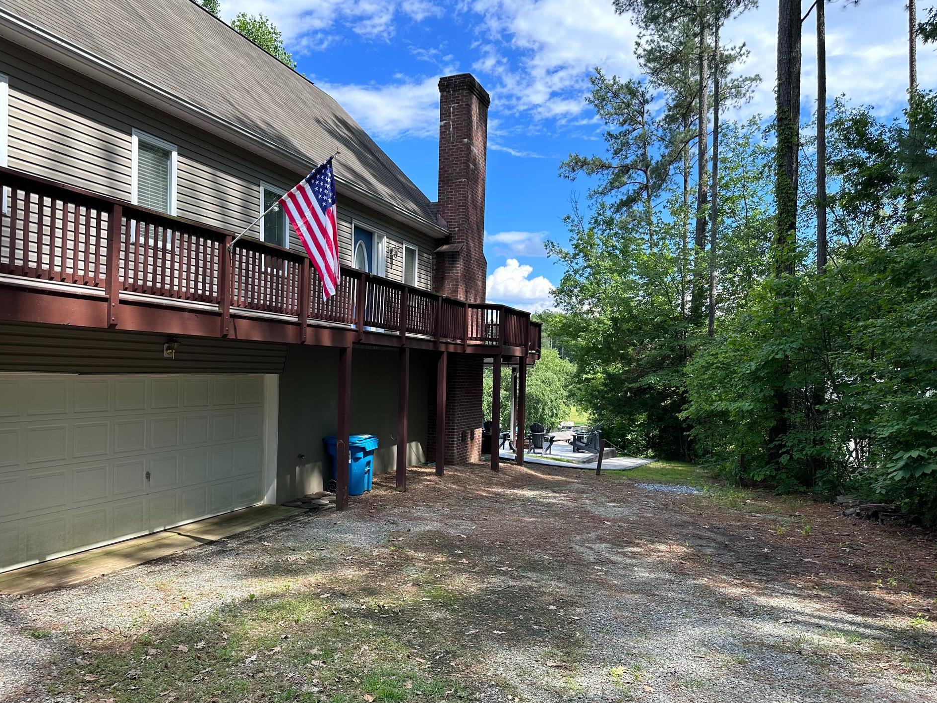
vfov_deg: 53.0
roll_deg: -0.3
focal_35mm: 26
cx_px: 441
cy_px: 380
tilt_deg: -2.3
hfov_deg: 67.2
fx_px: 704
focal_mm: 6.86
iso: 80
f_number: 1.78
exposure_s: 1/1664
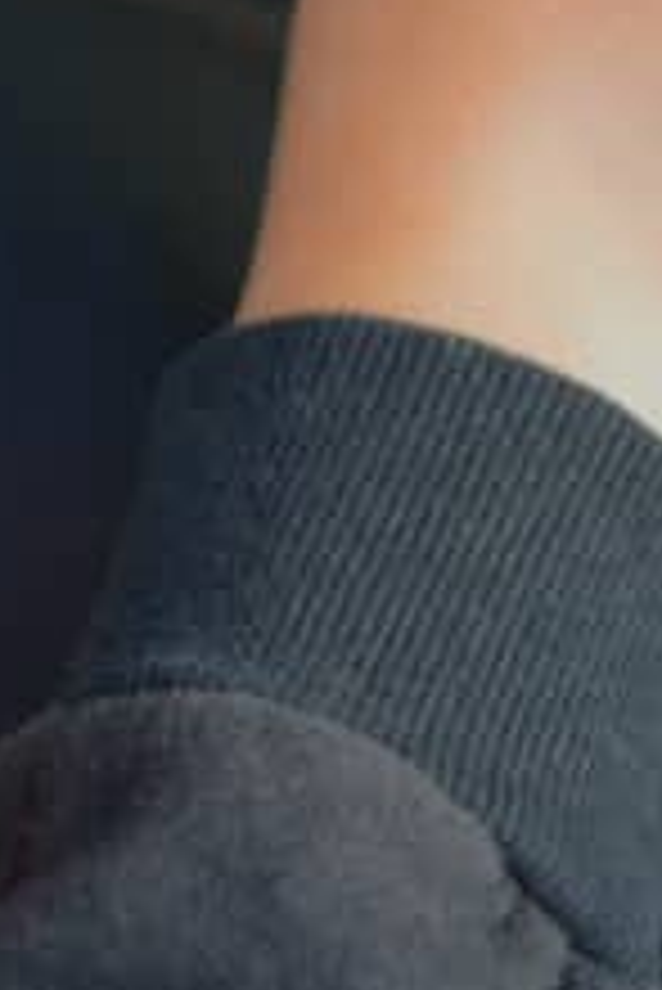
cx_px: -630
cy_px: 398
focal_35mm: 233
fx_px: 6416
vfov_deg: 8.8
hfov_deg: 5.8
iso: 100
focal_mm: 50
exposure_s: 1/60
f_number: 2.2
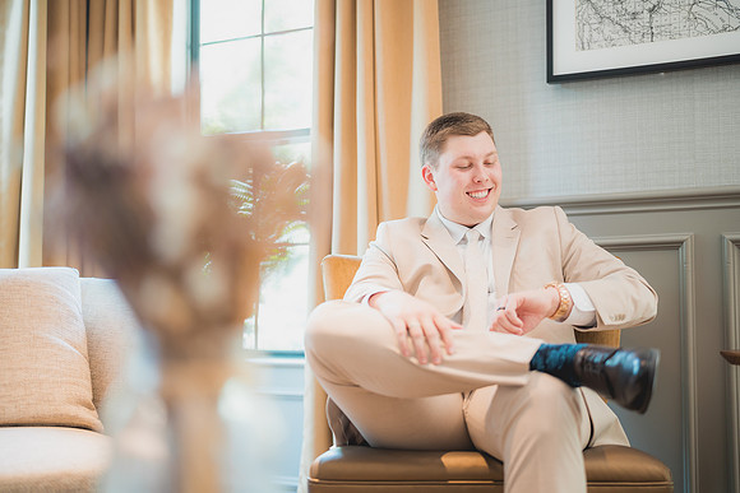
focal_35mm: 50
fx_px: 1028
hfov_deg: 39.6
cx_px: 370
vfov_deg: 27.0
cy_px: 246
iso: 200
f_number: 1.4
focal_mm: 50
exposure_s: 1/80
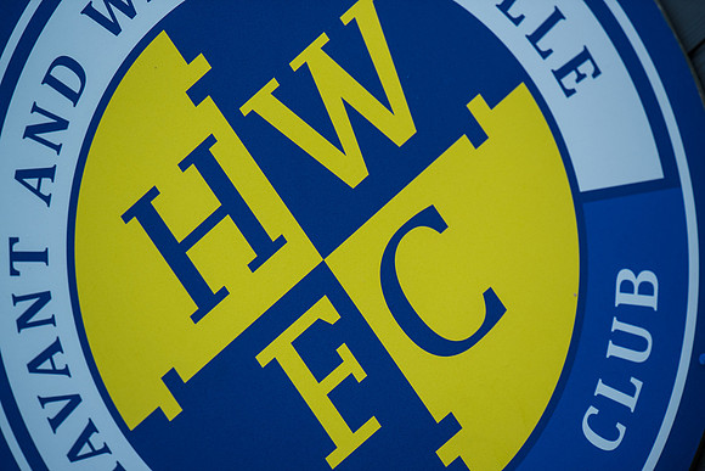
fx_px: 7835
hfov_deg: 5.2
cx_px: 352
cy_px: 236
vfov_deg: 3.4
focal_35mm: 400
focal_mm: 400
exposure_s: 1/800
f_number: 5
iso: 200
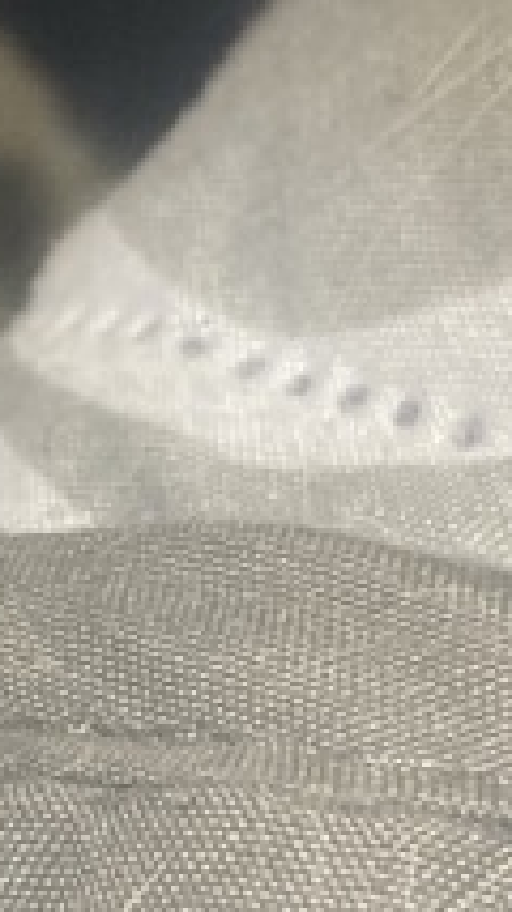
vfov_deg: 14.7
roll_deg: -4.8
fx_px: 3532
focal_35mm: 146
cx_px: -337
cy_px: 678
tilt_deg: -24.2
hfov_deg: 8.1
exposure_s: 1/60
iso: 200
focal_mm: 3.99
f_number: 1.8
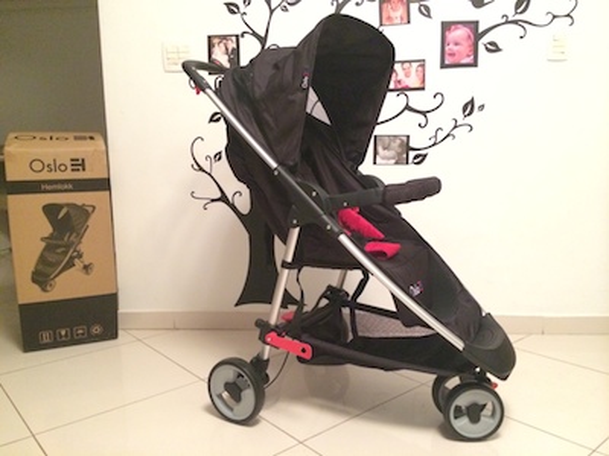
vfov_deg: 46.8
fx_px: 528
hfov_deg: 60.0
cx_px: 304
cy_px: 228
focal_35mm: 30
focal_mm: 4.12
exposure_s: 1/15
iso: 640
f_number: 2.2
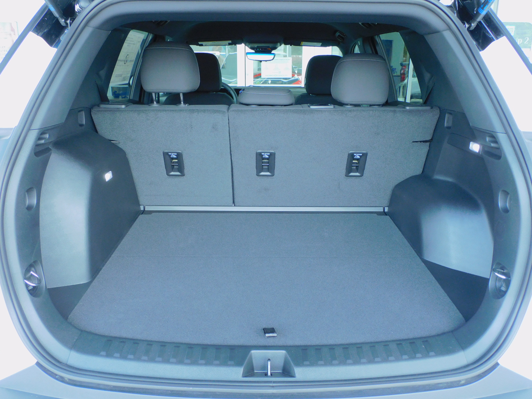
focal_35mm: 30
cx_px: 266
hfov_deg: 60.0
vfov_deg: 46.8
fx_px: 461
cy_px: 200
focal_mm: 5.4
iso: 160
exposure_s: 1/30
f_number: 3.5
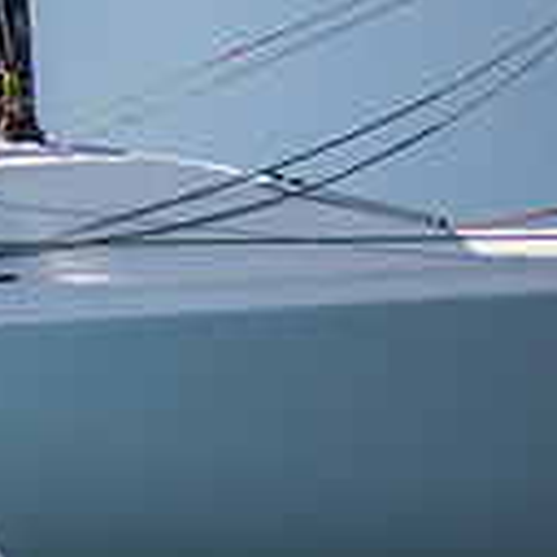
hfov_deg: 1.7
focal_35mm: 1039
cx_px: -648
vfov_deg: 1.7
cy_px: -281
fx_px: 18915
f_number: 6.3
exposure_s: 1/1000
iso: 200
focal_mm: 180
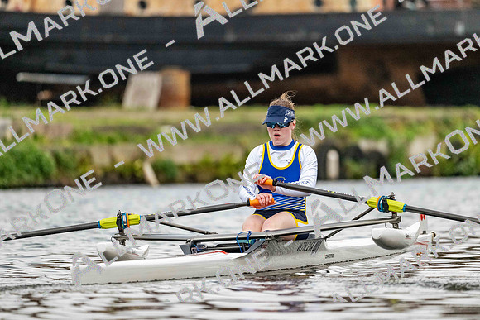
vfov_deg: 3.4
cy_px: 160
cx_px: 240
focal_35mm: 400
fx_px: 5334
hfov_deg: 5.2
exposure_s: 1/2500
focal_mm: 400
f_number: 4.5
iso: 4500
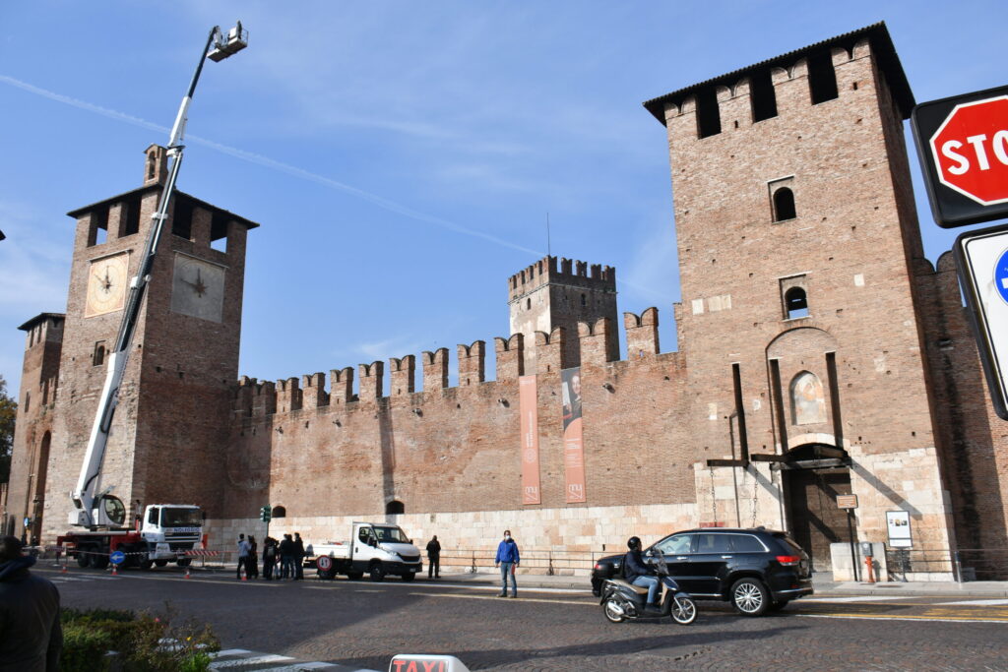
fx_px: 756
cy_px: 336
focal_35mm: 27
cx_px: 504
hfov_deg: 67.4
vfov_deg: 47.9
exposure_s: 1/320
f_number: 9
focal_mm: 18
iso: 100
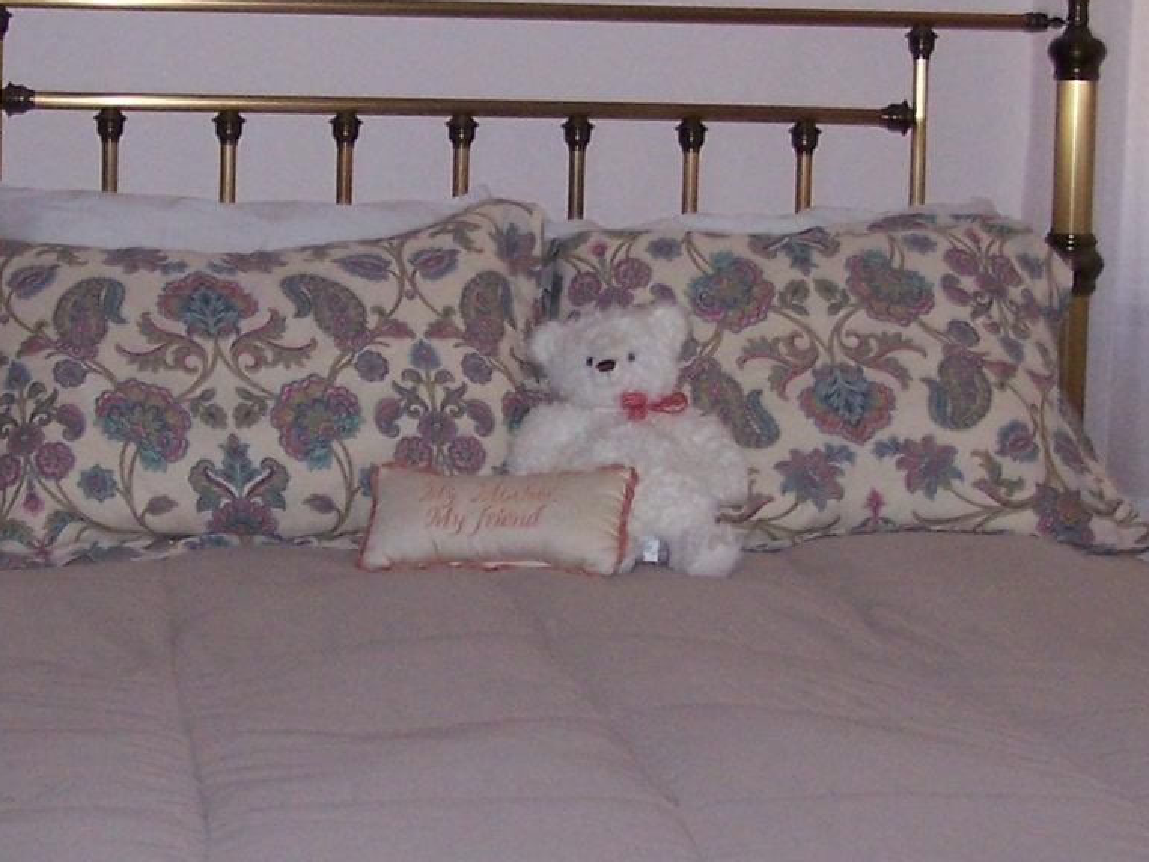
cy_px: 332
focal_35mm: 102
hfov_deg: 19.2
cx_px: 479
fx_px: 3385
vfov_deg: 14.5
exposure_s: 1/60
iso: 140
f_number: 2.8
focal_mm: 6.3
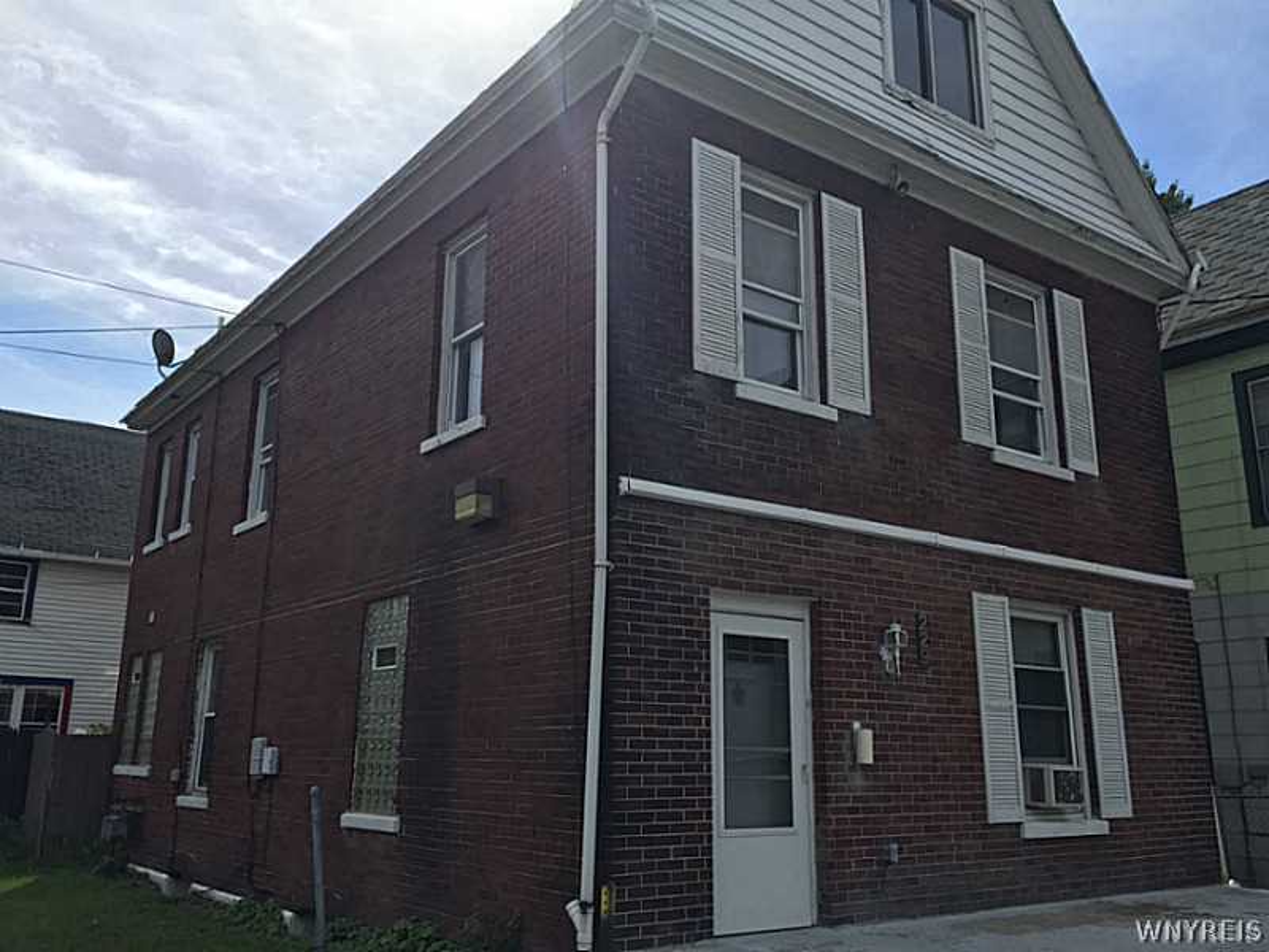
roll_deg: +0.4
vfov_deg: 48.2
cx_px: 634
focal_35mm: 29
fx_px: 1063
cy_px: 476
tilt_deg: +13.6
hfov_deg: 61.7
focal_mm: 4.15
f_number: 2.2
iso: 32
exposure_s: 1/2825
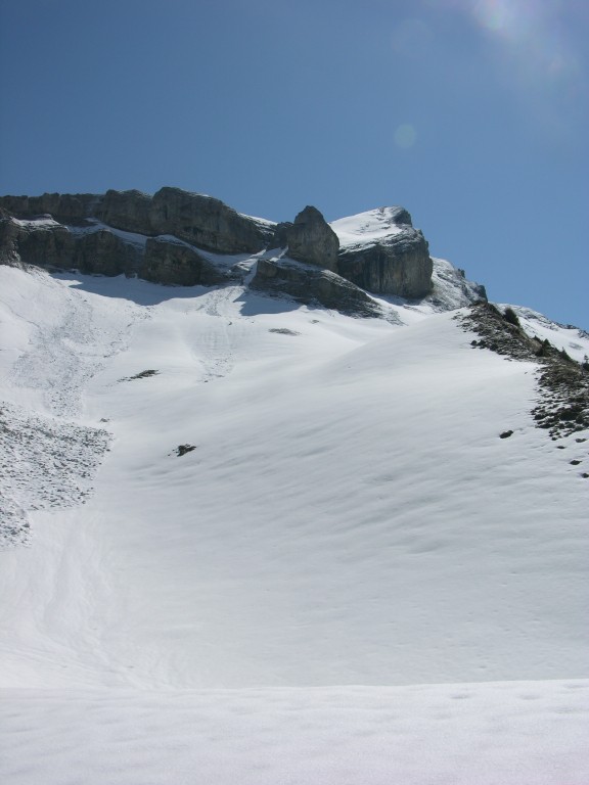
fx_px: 794
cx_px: 294
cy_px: 392
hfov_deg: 40.7
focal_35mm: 35
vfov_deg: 52.6
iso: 50
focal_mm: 8.9
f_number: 8
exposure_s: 1/488
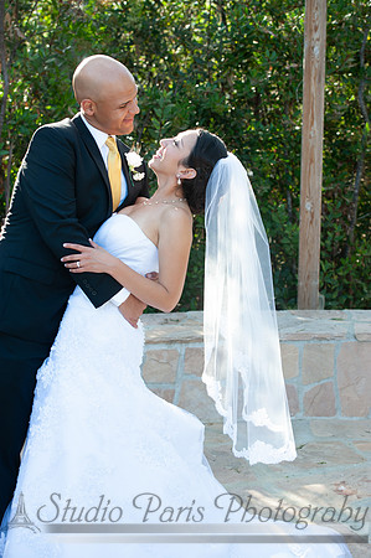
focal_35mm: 70
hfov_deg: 19.4
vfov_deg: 28.9
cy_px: 279
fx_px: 1085
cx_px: 186
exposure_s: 1/125
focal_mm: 70
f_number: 5
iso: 200
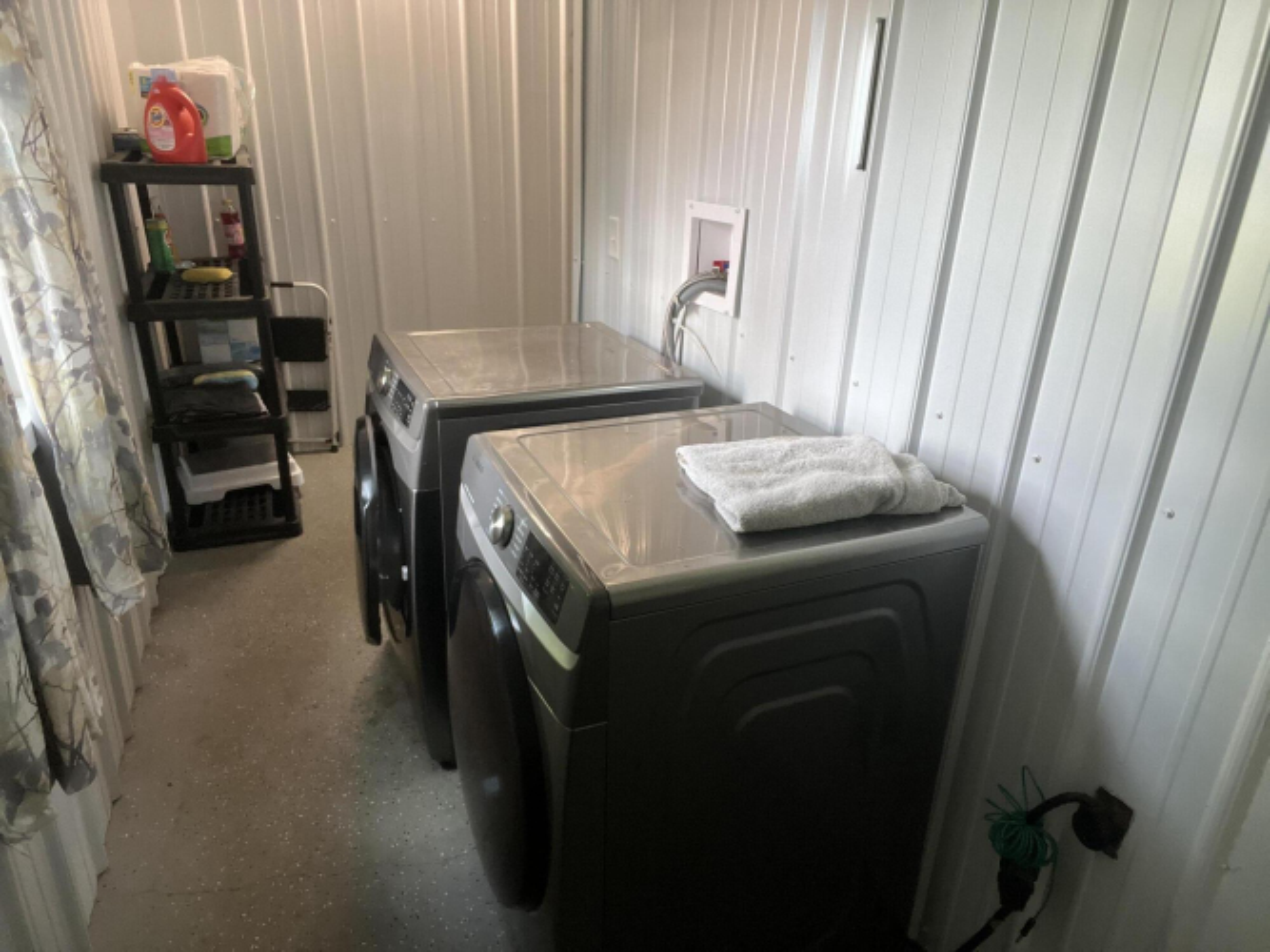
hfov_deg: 73.9
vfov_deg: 58.9
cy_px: 476
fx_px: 844
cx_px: 635
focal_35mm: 23
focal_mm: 2.71
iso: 250
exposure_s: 1/60
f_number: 2.2
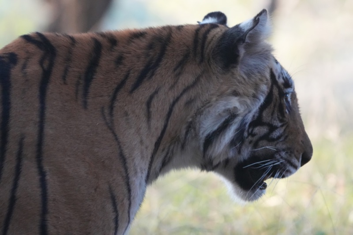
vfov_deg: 2.8
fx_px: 4794
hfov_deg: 4.2
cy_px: 118
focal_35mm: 489
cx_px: 176
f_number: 6.3
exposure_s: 1/400
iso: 6400
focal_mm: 326
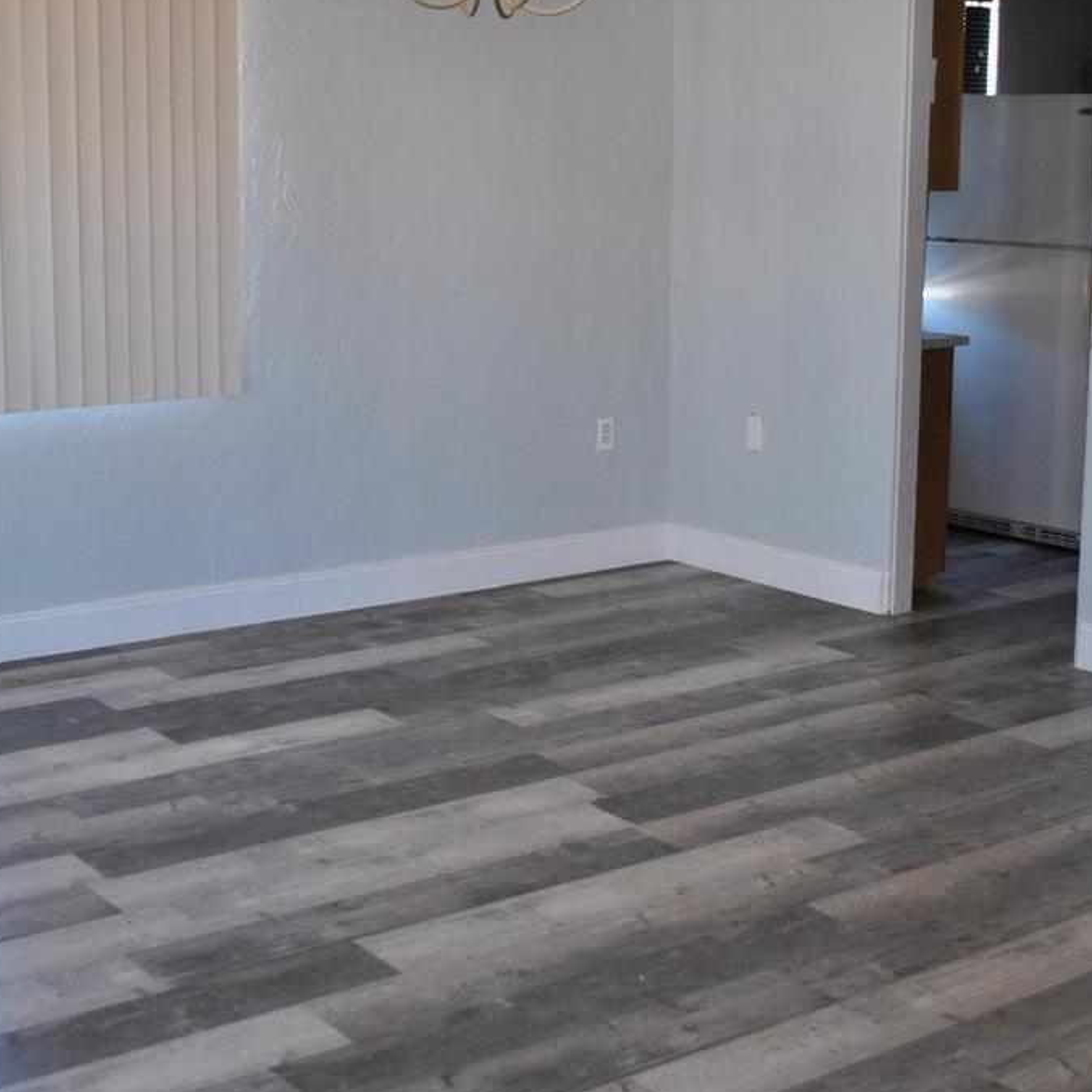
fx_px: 1856
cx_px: 436
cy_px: 456
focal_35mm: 52
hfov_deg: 32.7
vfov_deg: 32.7
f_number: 4
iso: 200
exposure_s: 1/60
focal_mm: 18
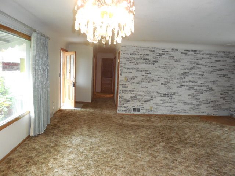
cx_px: 118
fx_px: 177
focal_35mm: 26
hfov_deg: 67.3
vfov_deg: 53.1
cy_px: 88
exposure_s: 1/25
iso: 560
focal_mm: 4.6
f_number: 3.5
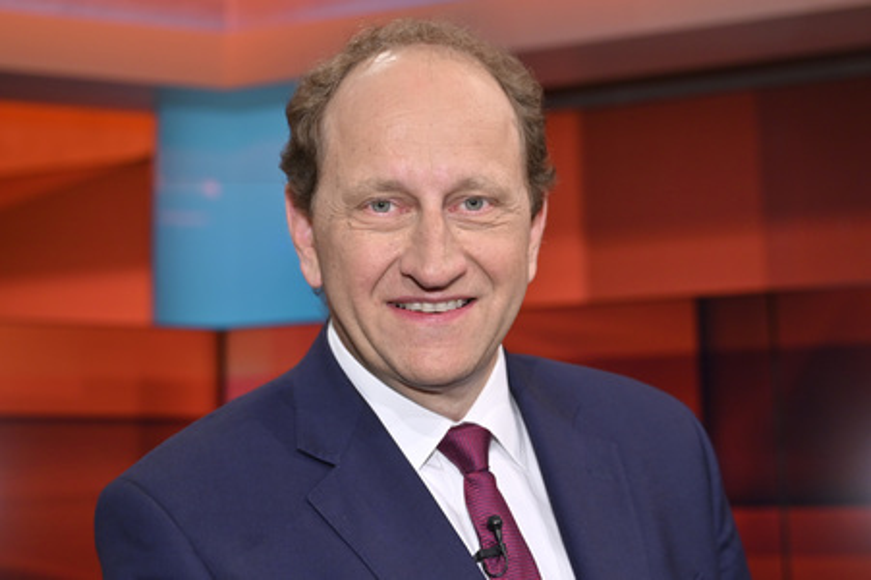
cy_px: 290
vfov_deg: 34.2
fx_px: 943
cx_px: 436
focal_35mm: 39
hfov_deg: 49.6
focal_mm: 39
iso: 500
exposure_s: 1/200
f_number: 2.8
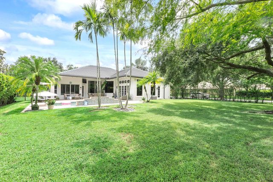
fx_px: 114
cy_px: 91
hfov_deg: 100.4
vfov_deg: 77.3
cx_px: 136
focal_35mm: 15
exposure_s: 1/80
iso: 100
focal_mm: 10
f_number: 11
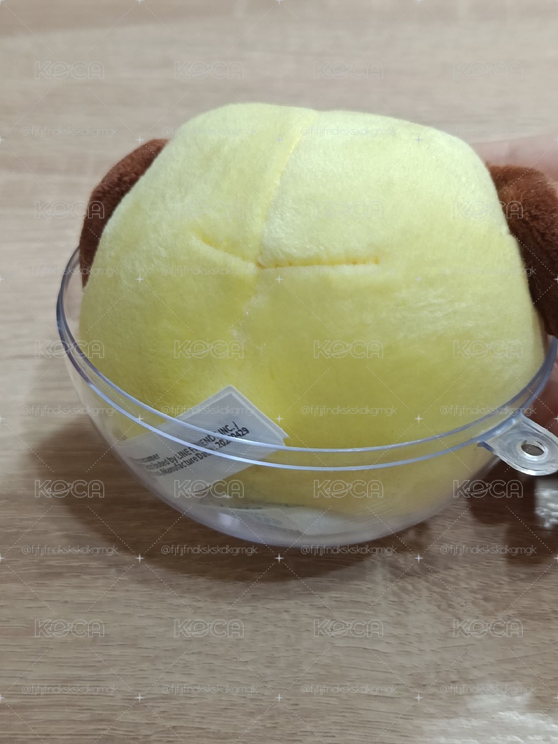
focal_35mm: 48
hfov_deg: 30.3
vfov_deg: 39.7
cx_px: 279
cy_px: 372
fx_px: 1032
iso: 570
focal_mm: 5.24
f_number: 1.7
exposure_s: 1/60
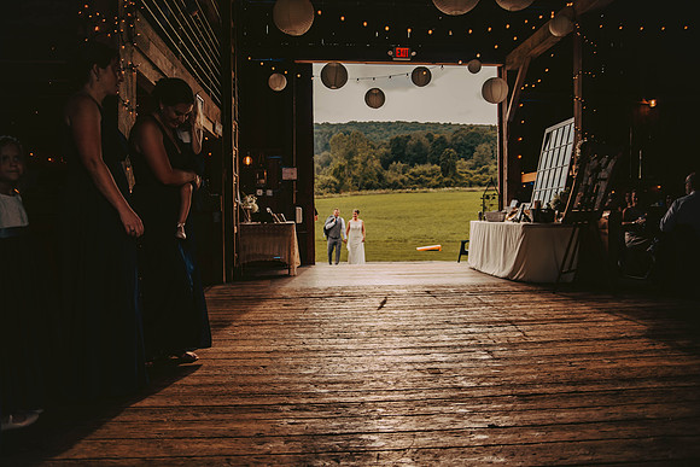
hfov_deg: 65.5
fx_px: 545
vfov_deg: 46.4
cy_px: 234
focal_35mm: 28
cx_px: 350
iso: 400
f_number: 2.8
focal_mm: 28
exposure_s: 1/640
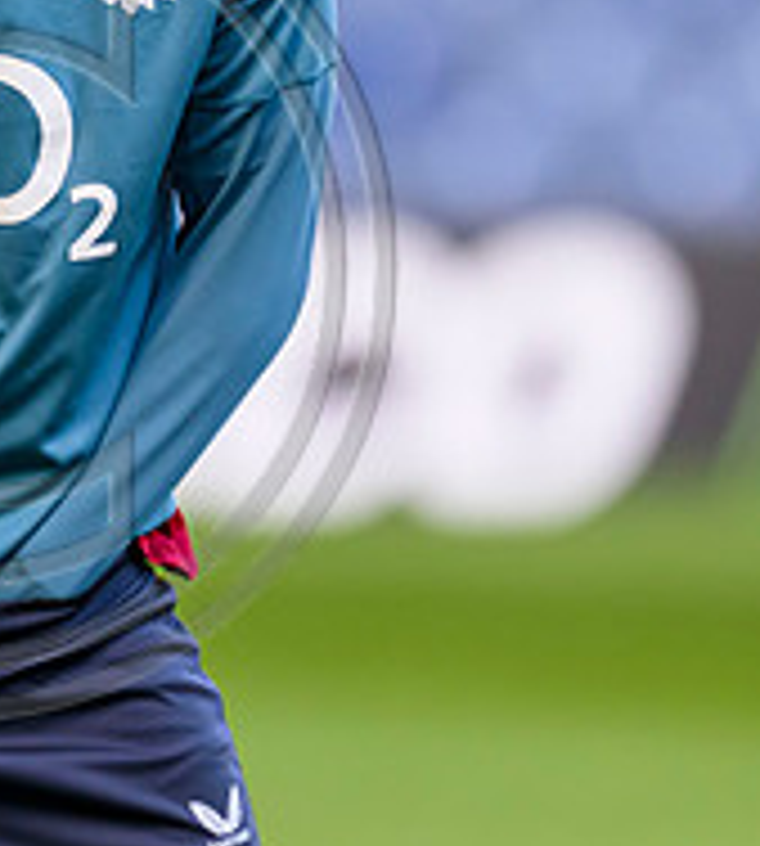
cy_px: 251
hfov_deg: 0.8
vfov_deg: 0.9
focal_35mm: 2032
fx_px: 53386
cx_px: 94
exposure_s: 1/1600
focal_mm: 560
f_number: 4
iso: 800
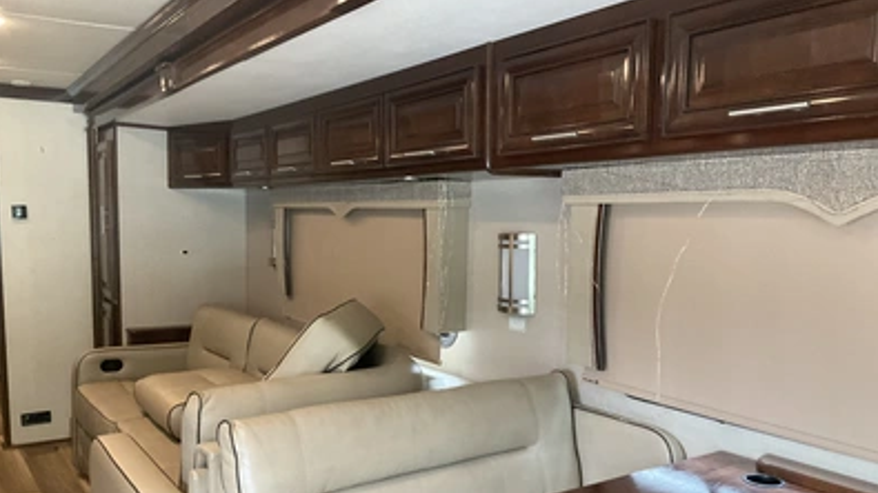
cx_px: 438
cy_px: 306
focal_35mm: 32
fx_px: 745
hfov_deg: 61.0
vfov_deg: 36.5
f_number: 1.8
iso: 250
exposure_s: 1/60
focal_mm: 3
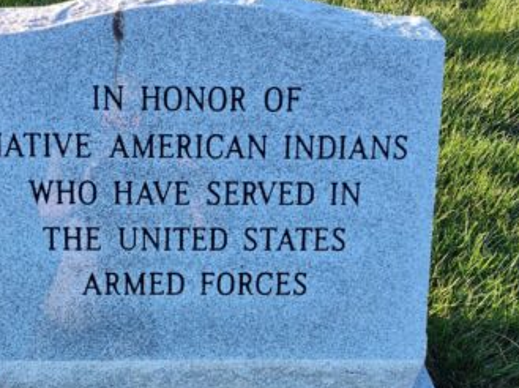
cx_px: 158
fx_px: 629
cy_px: 270
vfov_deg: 33.9
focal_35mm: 42
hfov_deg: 43.9
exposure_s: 1/227
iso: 100
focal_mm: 5.56
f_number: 1.8
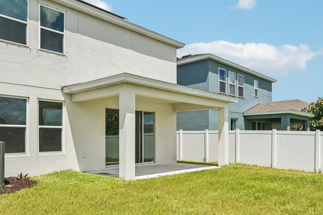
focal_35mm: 31
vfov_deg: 42.1
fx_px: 278
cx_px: 188
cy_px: 131
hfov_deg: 60.0
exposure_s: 1/2000
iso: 400
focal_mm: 18
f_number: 8
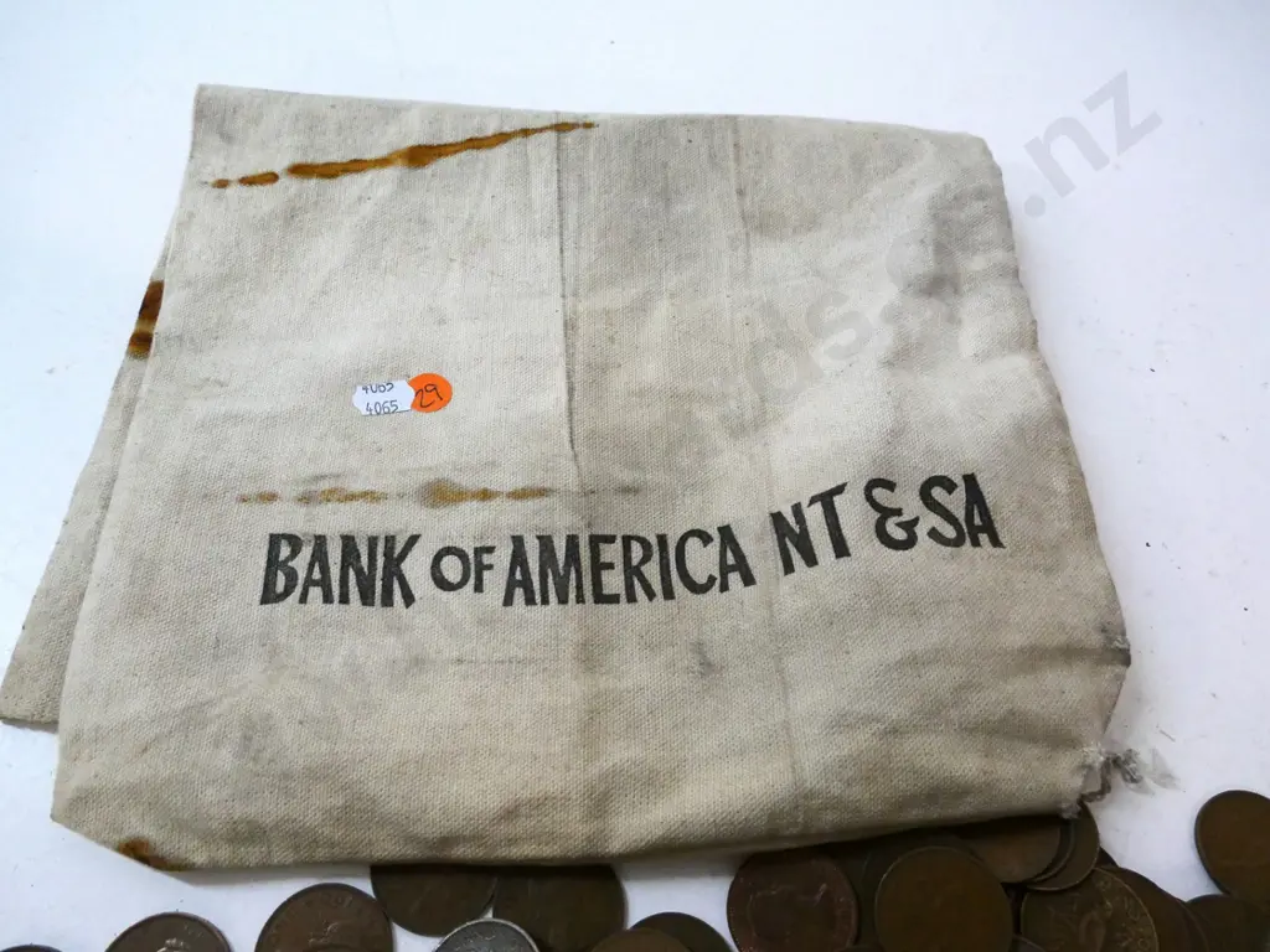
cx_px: 635
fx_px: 881
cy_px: 476
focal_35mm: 24
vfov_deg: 56.8
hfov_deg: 71.6
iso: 3200
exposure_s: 1/160
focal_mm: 12
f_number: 5.6
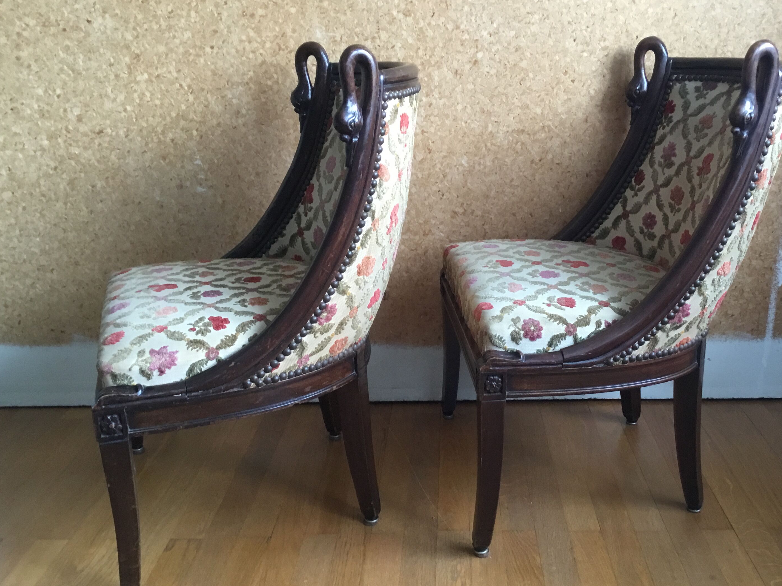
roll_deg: +1.2
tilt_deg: -17.0
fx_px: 813
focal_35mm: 36
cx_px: 438
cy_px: 295
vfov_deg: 39.7
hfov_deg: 51.2
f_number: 2.4
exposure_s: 1/33
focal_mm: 3.3
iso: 125
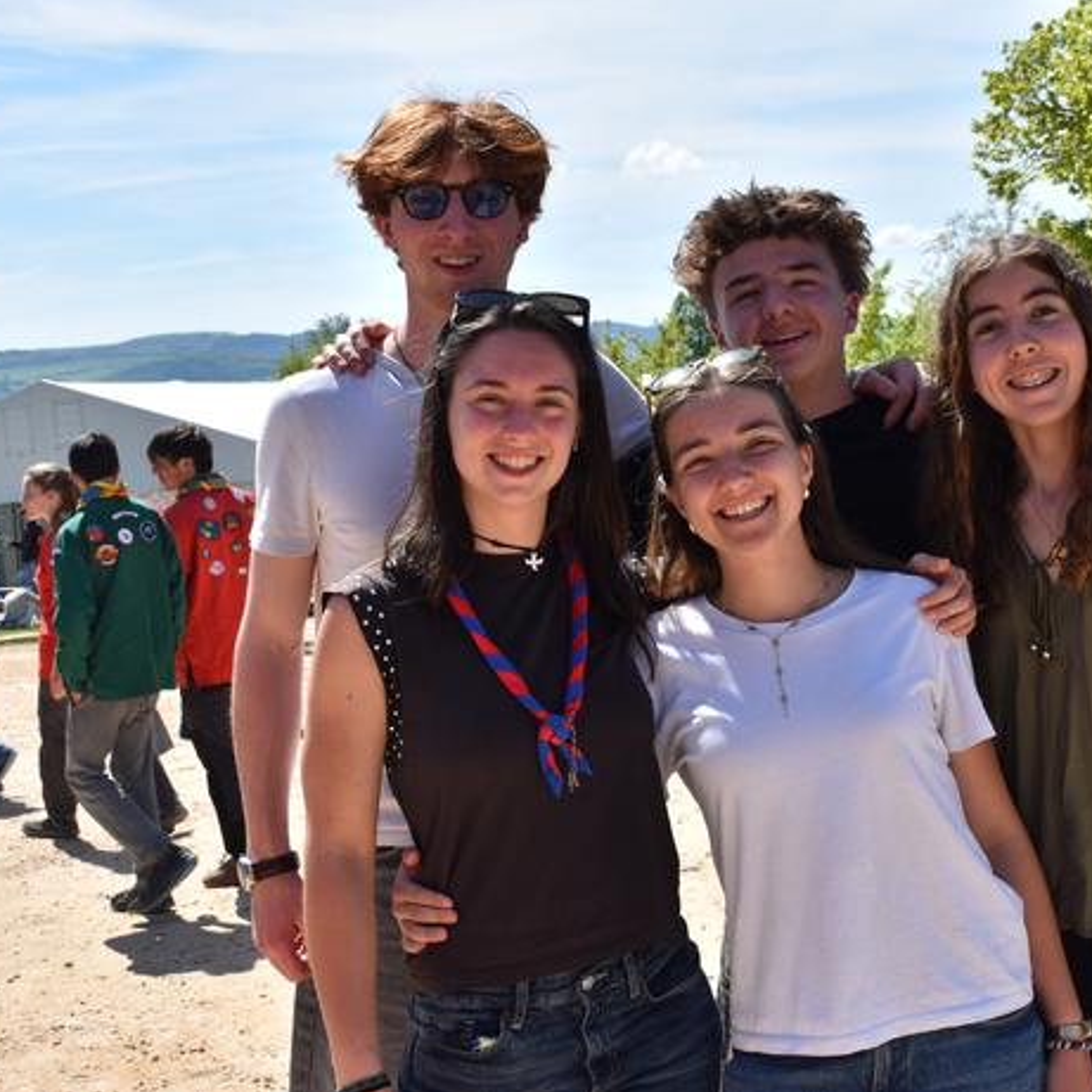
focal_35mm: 62
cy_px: 544
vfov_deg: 27.7
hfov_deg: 27.6
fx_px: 2213
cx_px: 682
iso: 200
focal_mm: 32
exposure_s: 1/400
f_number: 10
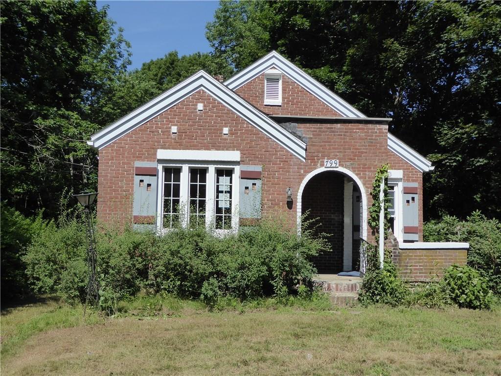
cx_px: 250
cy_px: 188
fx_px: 666
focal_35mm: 46
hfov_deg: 41.2
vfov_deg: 31.5
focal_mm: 7.8
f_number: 3.9
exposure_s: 1/1000
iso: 160
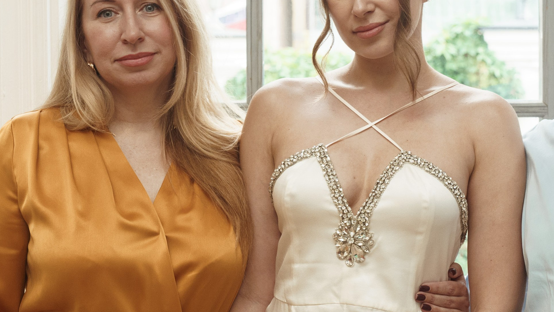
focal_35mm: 129
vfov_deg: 9.4
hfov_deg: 16.6
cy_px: 238
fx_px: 1895
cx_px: 372
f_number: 6.3
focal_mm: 53
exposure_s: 1/160
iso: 1000
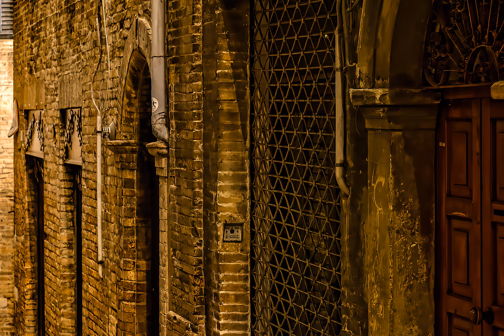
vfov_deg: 13.4
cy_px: 128
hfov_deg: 18.1
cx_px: -227
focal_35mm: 102
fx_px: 1428
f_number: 1.4
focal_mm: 23
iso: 800
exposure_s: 1/60
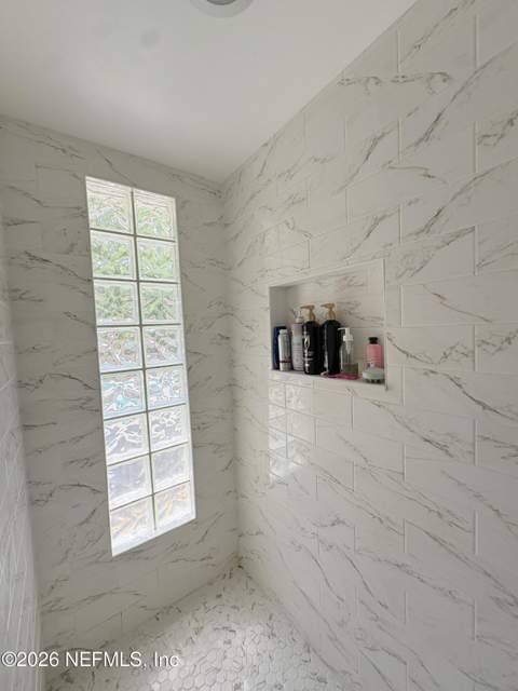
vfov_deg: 102.1
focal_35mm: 14
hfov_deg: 85.7
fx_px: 279
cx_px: 259
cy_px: 346
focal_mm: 2.22
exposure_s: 1/403
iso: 64
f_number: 2.2
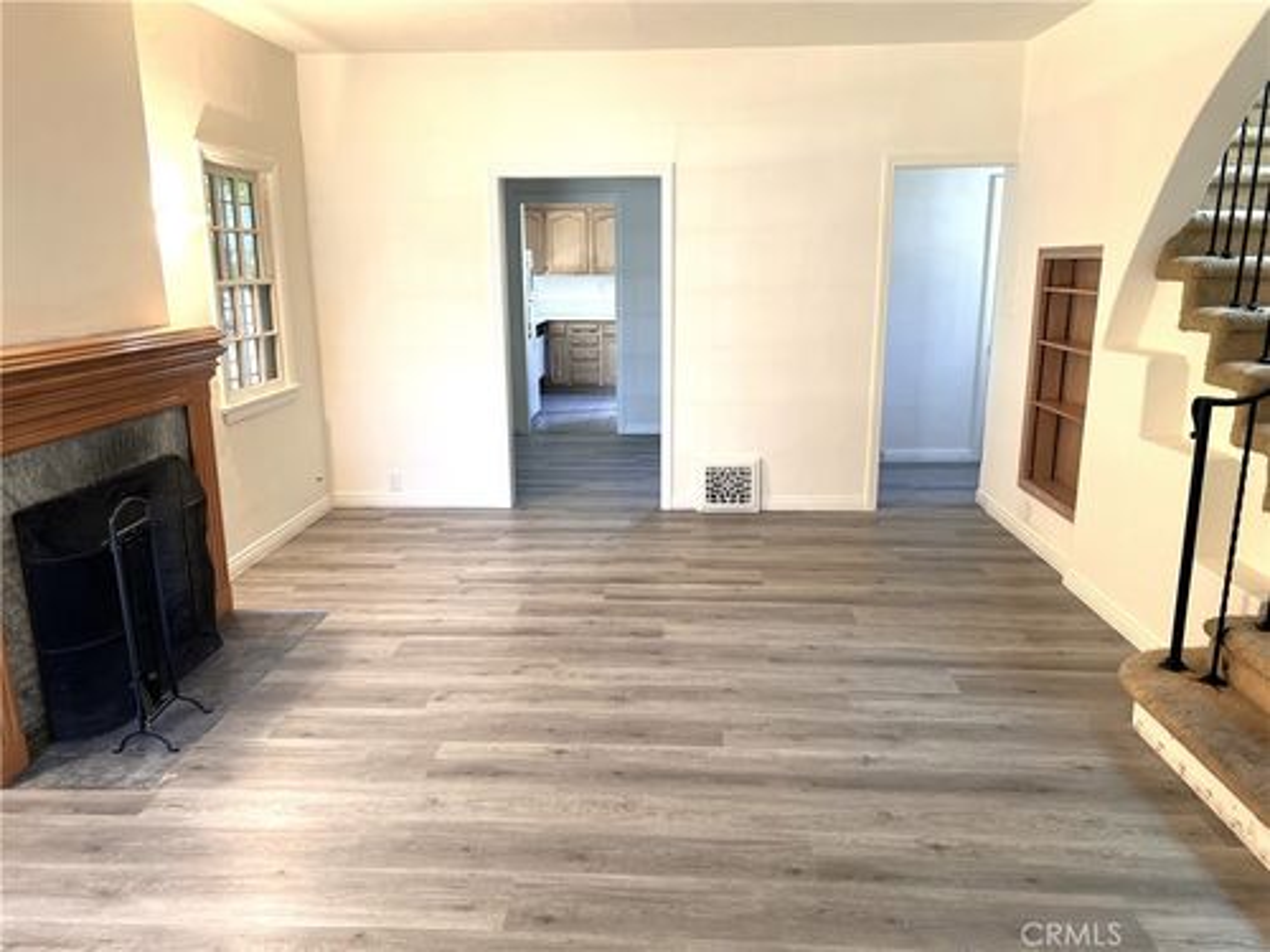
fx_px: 954
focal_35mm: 26
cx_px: 635
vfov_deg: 53.1
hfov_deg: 67.3
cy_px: 476
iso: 80
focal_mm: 5.7
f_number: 1.5
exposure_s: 1/60
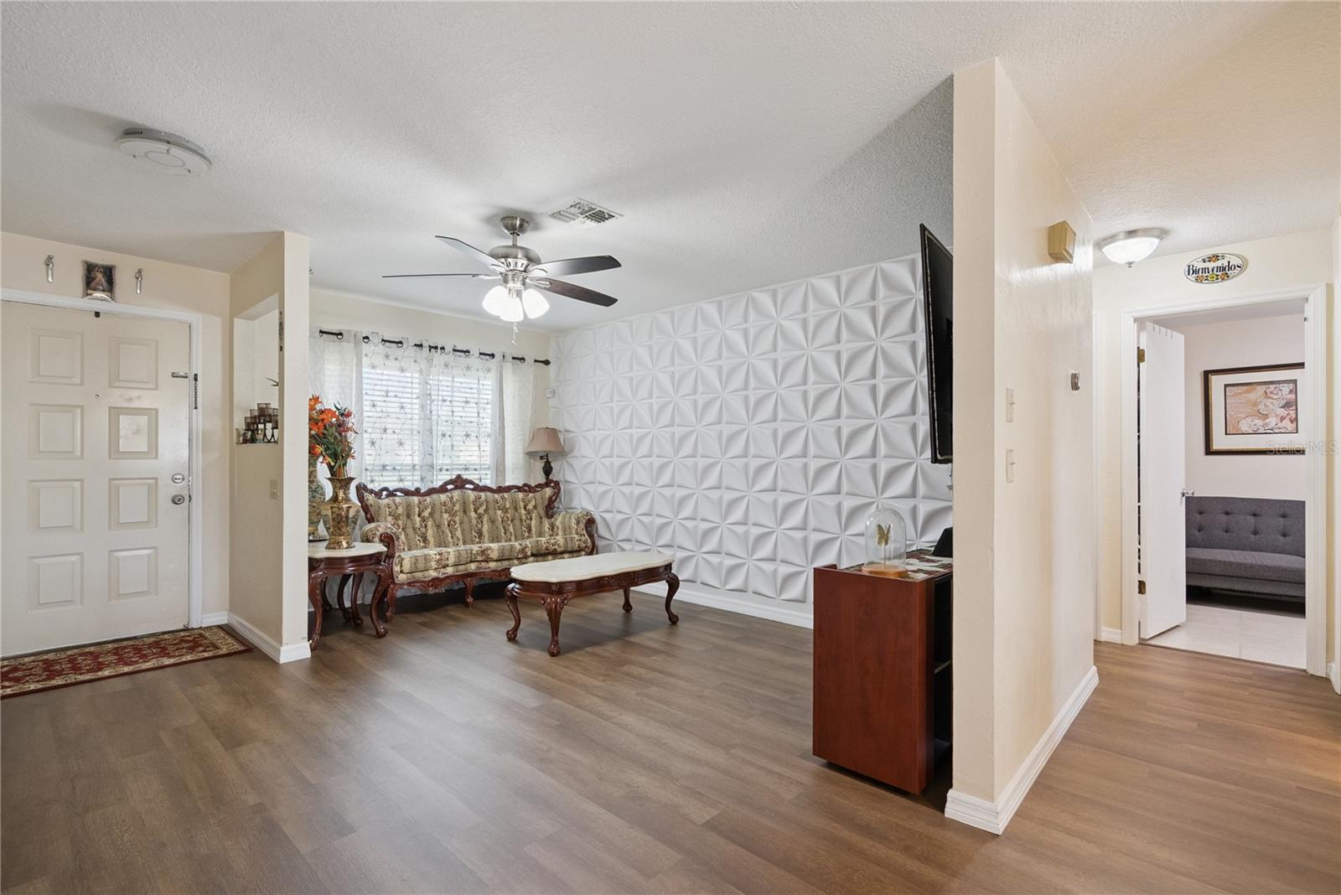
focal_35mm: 16
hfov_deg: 96.7
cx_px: 670
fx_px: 596
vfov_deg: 73.8
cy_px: 448
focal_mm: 16
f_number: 8
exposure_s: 1/50
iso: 2000
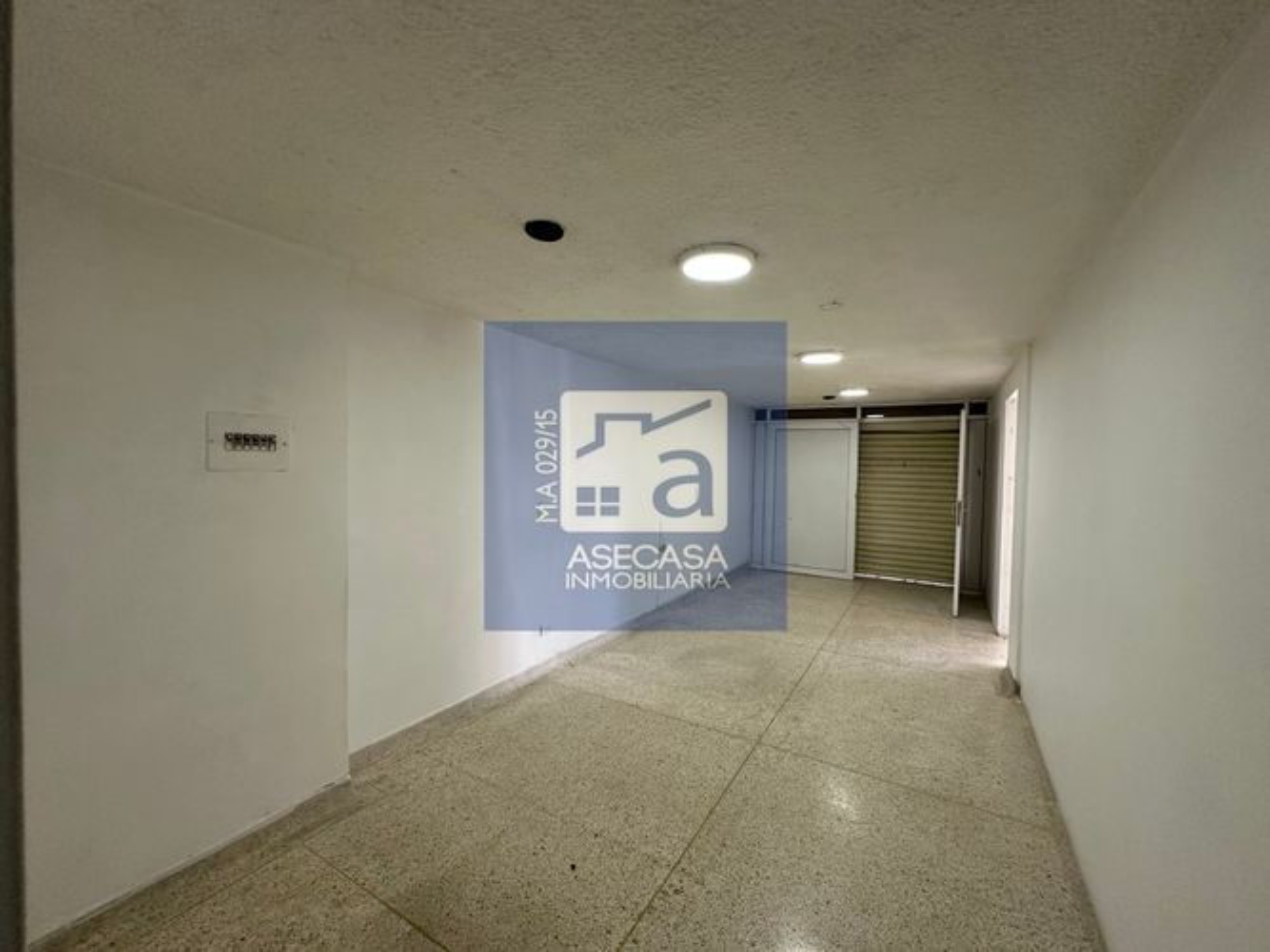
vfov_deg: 85.7
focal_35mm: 14
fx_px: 514
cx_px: 635
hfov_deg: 102.1
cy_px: 476
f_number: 2.2
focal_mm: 2.22
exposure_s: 1/120
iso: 200
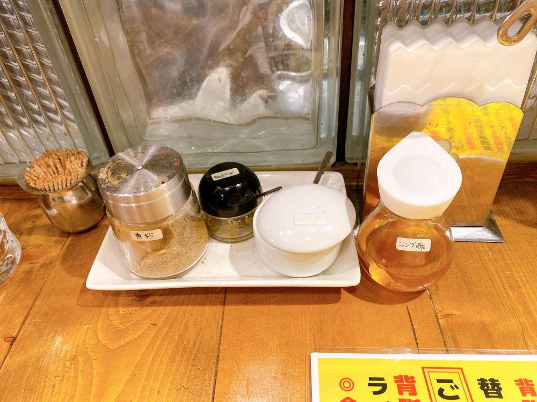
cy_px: 201
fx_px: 403
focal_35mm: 26
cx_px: 268
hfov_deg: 67.3
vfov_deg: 53.1
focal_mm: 4.25
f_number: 1.8
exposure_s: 1/60
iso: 200
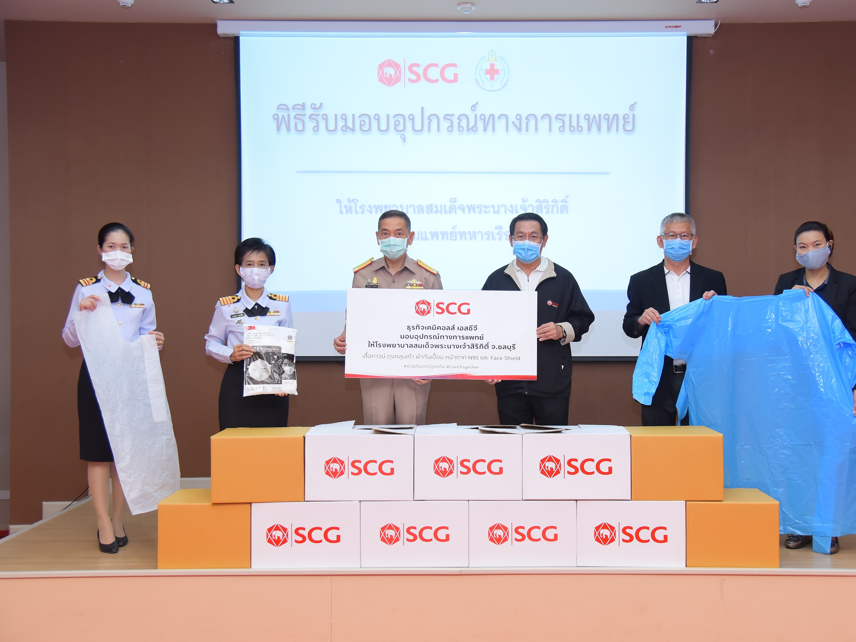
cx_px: 467
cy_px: 324
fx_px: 1039
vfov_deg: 34.3
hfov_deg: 44.7
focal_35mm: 42
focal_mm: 38
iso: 1600
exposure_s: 1/125
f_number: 4
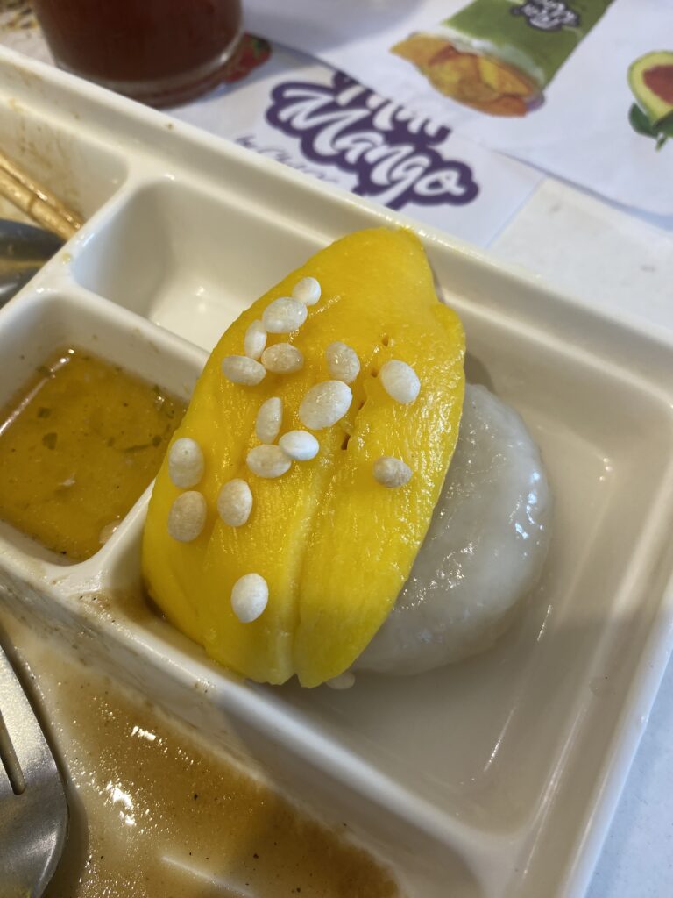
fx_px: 648
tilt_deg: -63.4
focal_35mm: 25
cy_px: 449
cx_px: 336
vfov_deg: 69.4
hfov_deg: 54.9
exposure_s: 1/121
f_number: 1.8
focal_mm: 4.25
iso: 64
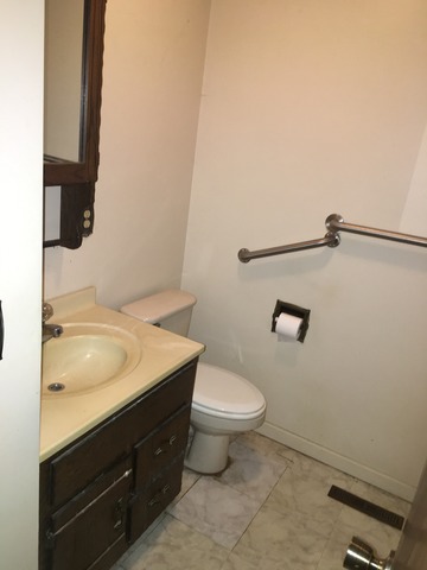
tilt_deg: -18.7
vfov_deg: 61.7
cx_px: 214
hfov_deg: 48.2
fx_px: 477
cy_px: 285
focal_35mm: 29
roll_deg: -7.5
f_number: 2.2
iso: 125
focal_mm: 4.15
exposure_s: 1/16
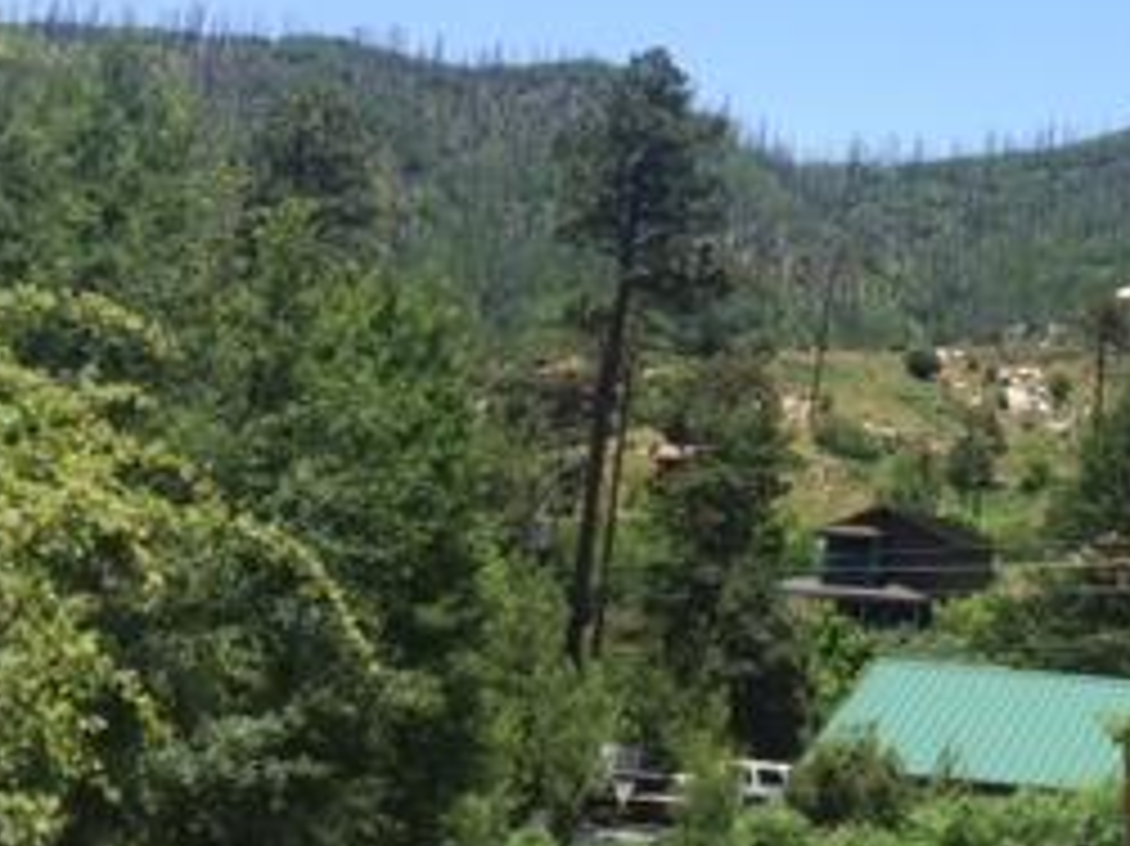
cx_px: 1080
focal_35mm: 74
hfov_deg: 25.3
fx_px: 2414
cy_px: 22
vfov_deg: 19.4
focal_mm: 4.15
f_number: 2.2
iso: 32
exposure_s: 1/1866
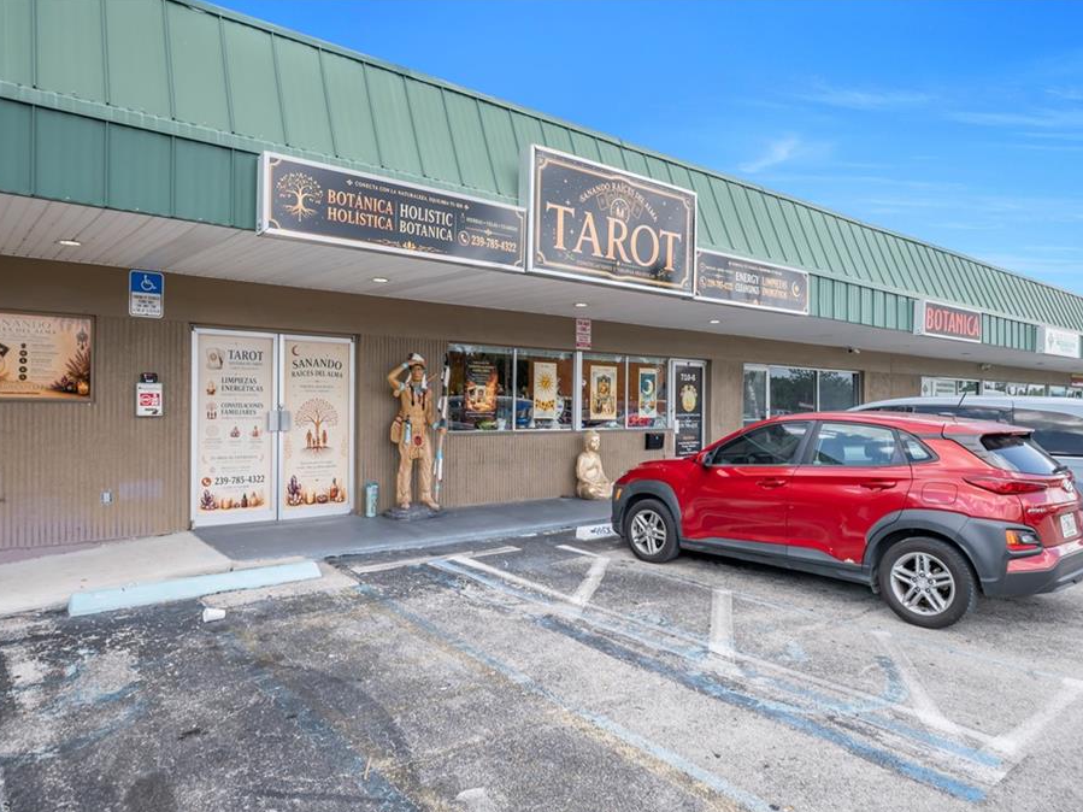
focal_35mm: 23
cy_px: 407
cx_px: 543
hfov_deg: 73.9
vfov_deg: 58.9
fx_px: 719
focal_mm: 14
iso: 100
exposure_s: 1/160
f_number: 6.3
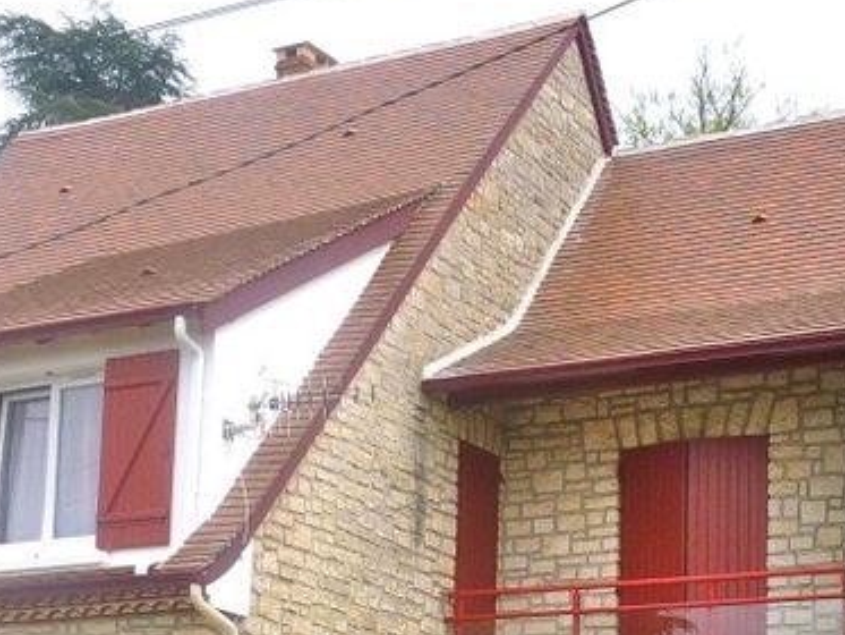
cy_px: 708
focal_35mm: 83
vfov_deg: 17.2
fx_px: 2027
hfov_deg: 23.5
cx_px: 394
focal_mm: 5.6
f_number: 3.4
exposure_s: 1/640
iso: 100
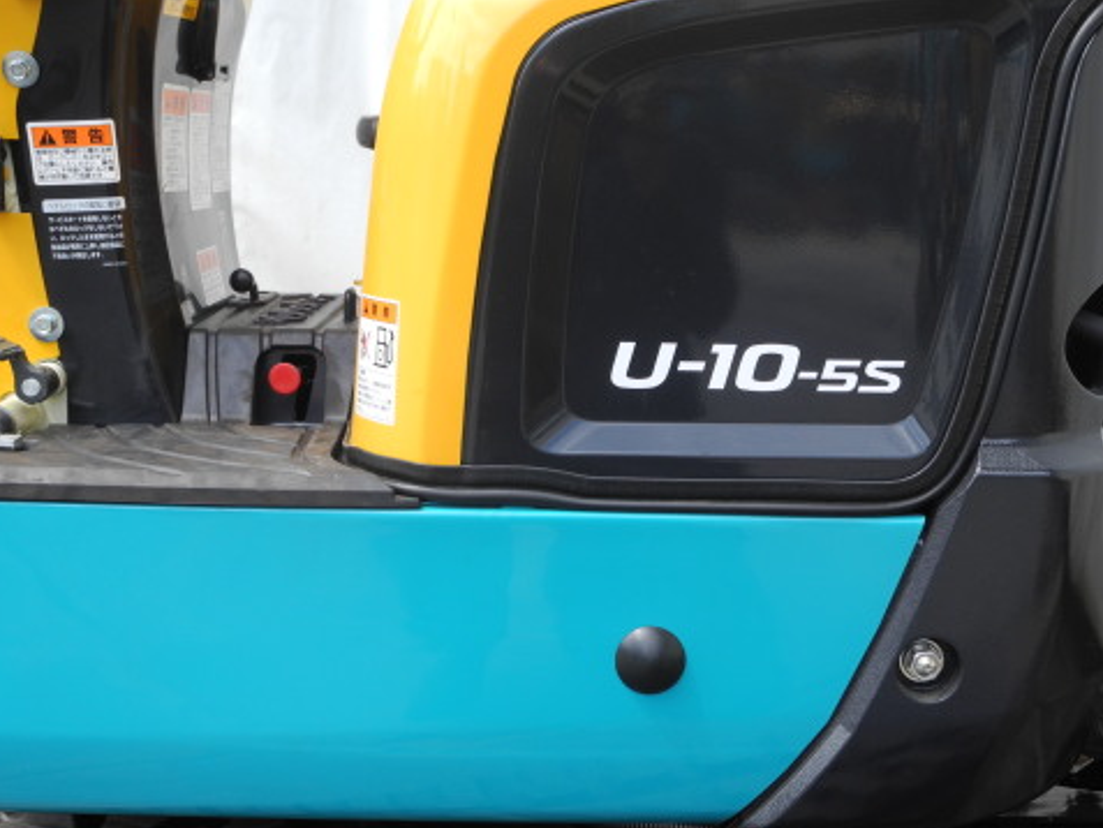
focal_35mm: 55
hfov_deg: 34.9
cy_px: 402
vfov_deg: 26.6
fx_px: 1753
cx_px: 585
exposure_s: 1/321
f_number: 3.2
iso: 100
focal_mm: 8.8
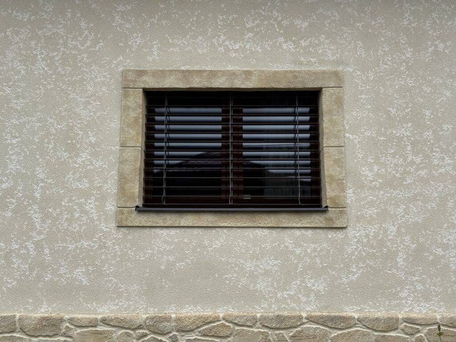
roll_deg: -0.6
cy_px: 171
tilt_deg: +13.0
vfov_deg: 30.3
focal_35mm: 48
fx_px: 632
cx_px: 228
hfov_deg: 39.7
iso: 64
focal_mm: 6.76
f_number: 1.78
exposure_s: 1/1575
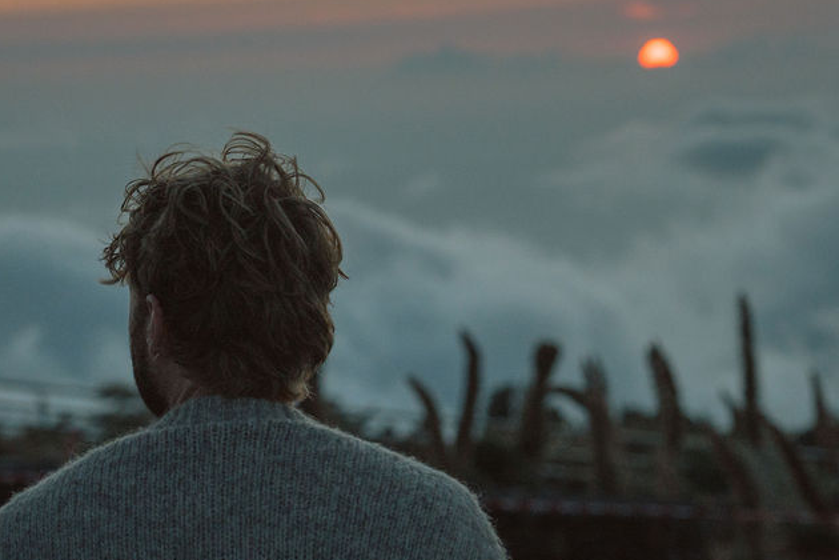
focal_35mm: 130
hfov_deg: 15.8
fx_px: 3029
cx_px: 486
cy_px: 314
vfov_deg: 10.5
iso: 640
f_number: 4
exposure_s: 1/4000
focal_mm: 70
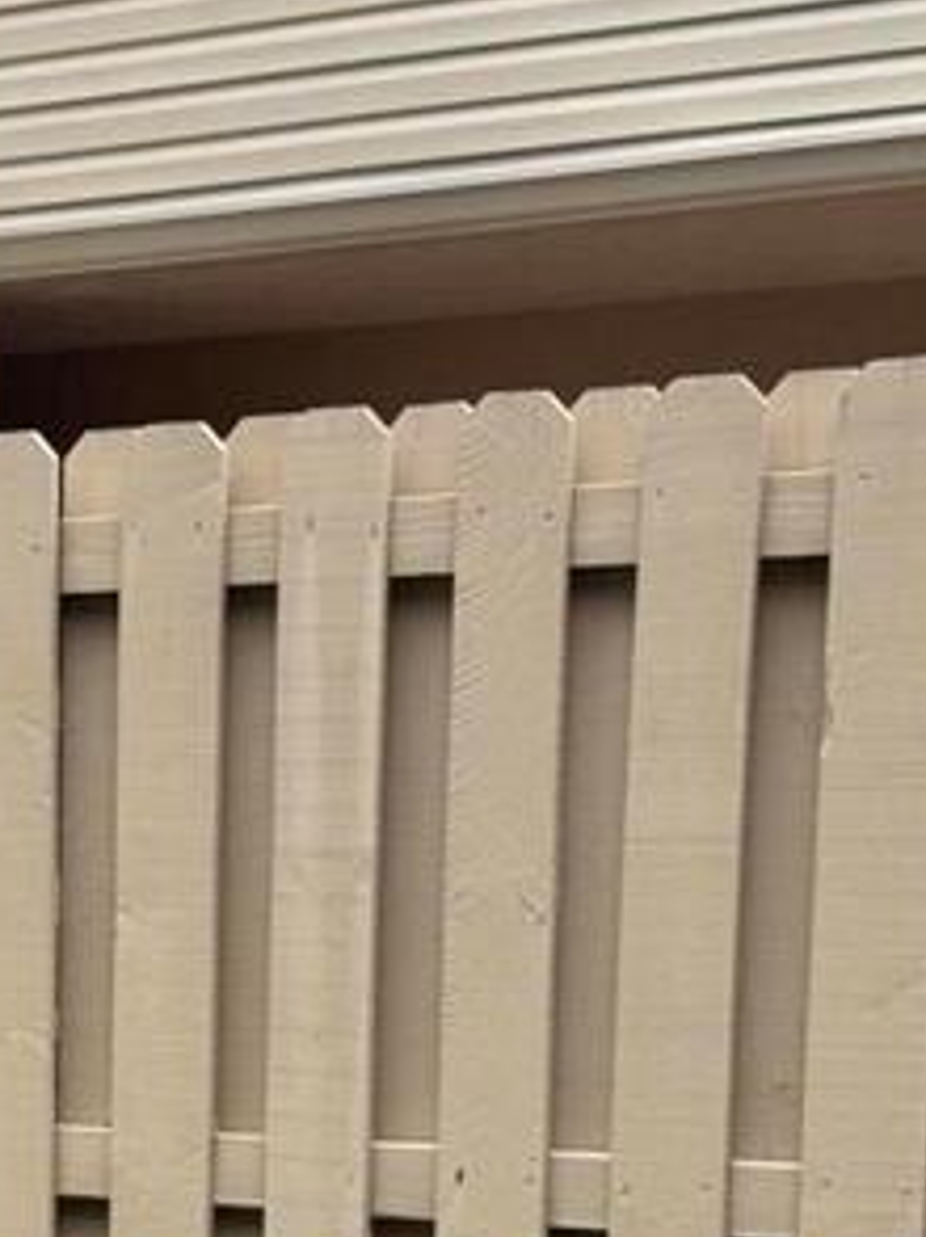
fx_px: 3501
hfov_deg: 14.8
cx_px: -42
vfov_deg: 19.3
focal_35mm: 98
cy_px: 1330
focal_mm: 6.76
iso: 80
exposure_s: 1/832
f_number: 1.78
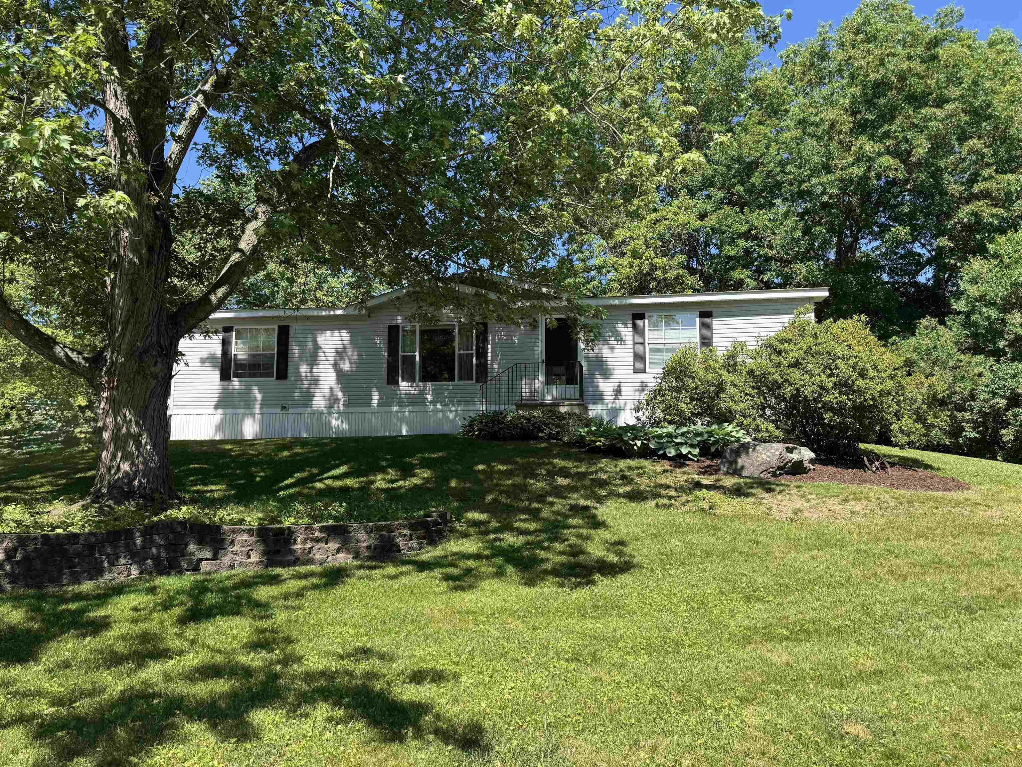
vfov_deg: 56.8
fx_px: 709
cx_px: 511
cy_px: 384
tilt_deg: +6.8
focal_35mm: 24
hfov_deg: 71.6
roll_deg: -0.3
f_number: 1.78
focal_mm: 6.76
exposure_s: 1/1597
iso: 80
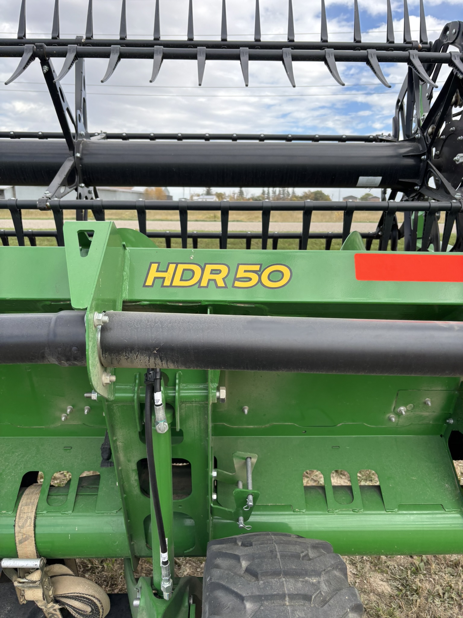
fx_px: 464
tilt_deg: -11.5
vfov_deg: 67.3
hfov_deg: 53.1
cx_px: 232
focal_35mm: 26
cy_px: 309
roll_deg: +0.4
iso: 50
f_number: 1.6
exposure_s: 1/978
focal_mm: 5.96
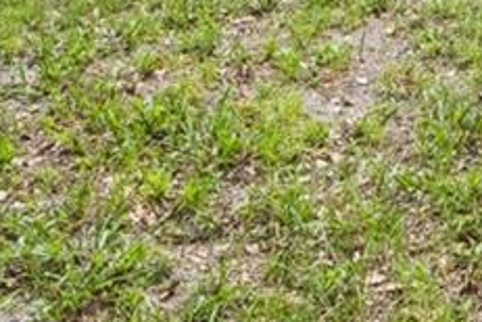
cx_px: 695
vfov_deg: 10.7
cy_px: -437
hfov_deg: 16.9
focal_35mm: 111
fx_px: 1486
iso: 500
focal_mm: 16
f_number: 13
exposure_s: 1/125
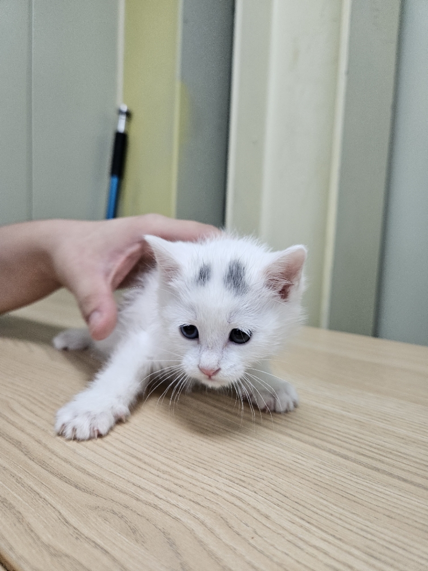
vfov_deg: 73.9
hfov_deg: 58.9
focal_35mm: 23
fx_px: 379
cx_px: 214
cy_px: 286
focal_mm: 5.4
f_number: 1.8
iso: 100
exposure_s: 1/120
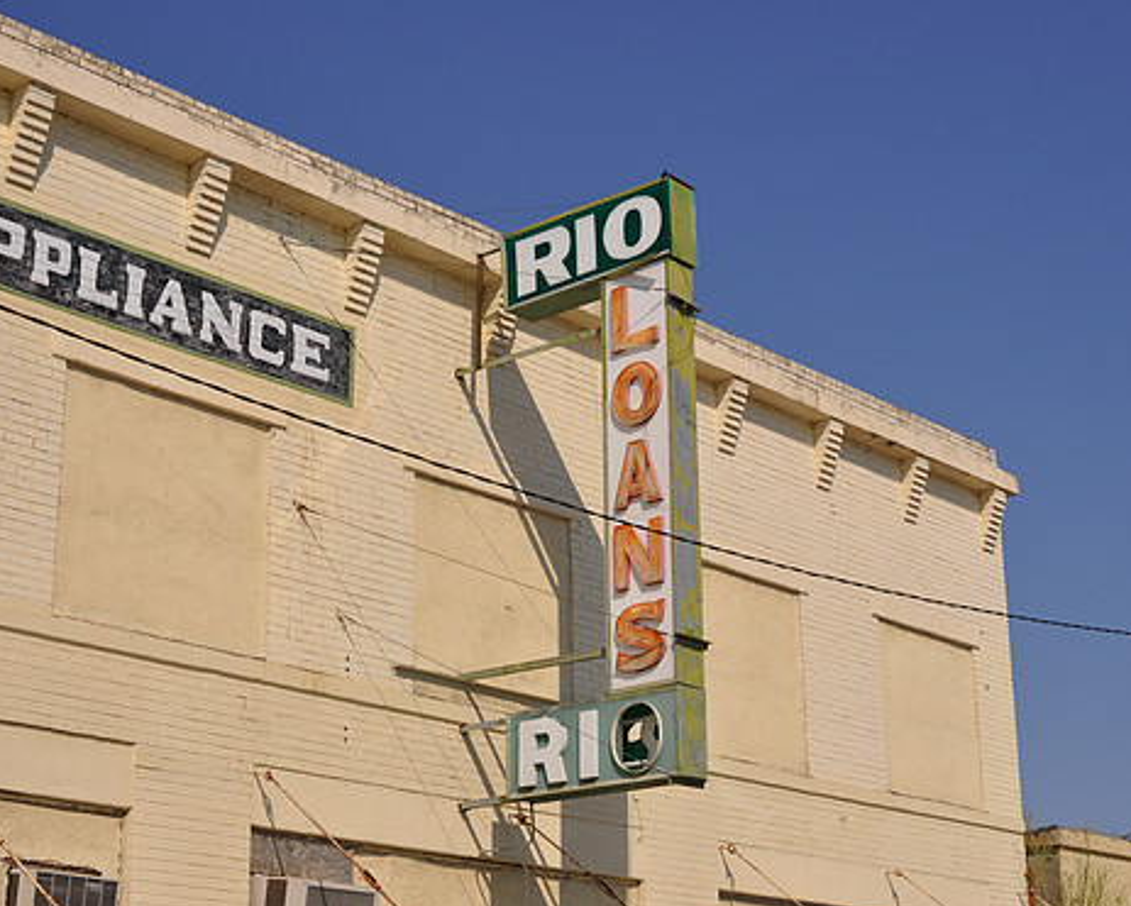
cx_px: 662
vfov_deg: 24.8
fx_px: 2063
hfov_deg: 30.6
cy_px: 448
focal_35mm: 62
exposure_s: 1/320
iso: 200
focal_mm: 35
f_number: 9
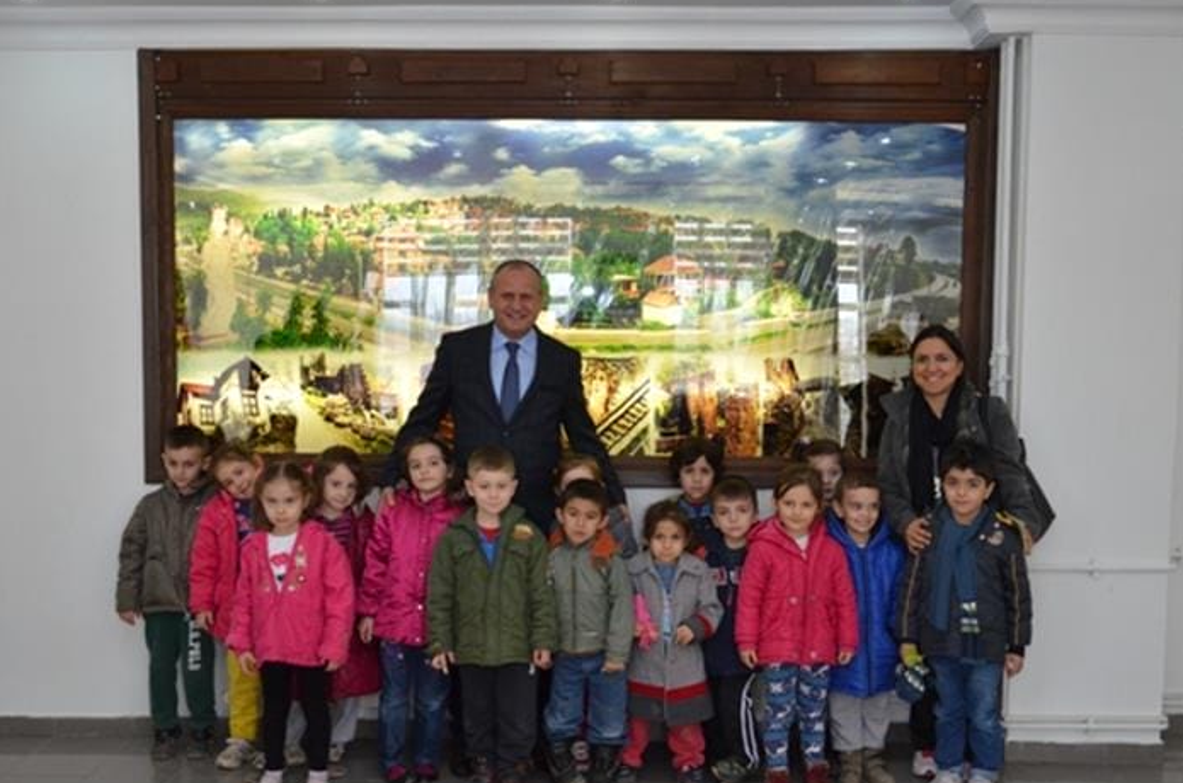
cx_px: 569
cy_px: 441
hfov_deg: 50.8
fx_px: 1246
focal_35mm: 38
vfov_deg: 34.8
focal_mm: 22
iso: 1600
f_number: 3.8
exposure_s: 1/200
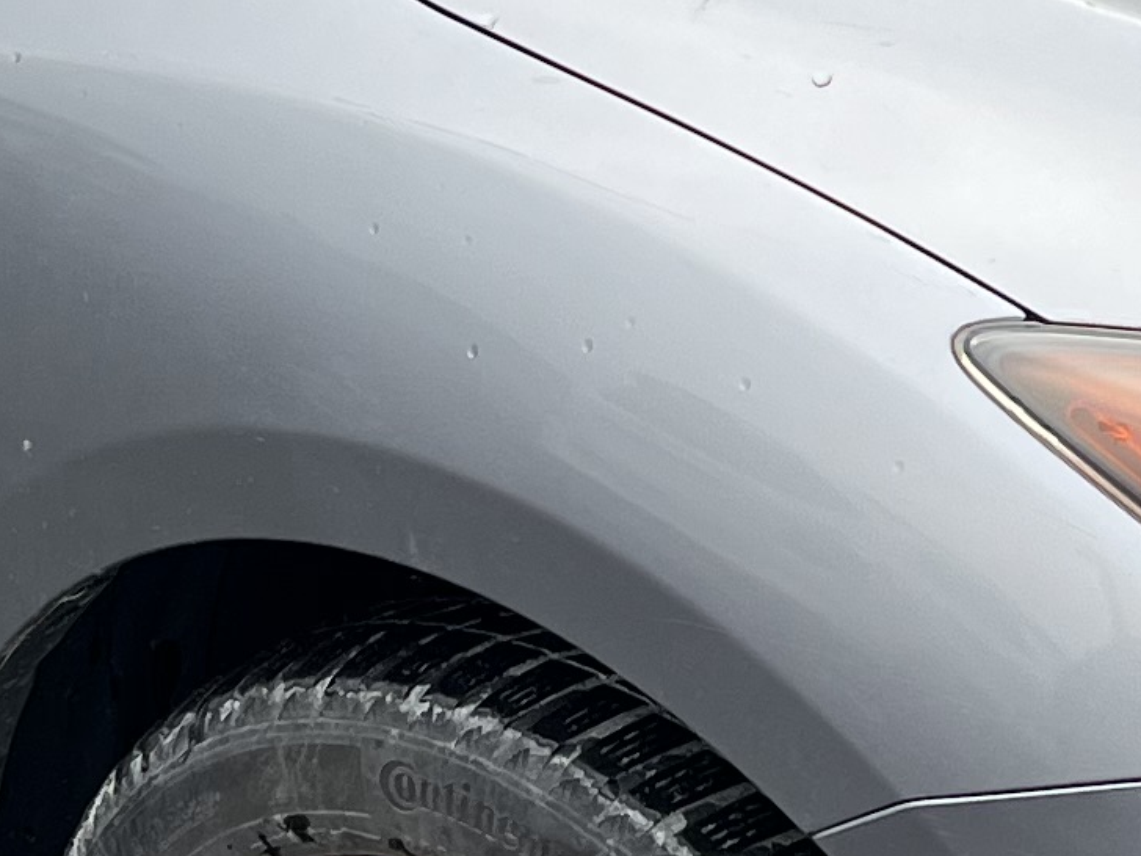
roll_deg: +0.8
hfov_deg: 13.7
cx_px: 619
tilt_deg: -19.5
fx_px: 4746
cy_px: 36
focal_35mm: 144
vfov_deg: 10.2
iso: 50
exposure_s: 1/1779
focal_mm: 5.7
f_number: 1.5
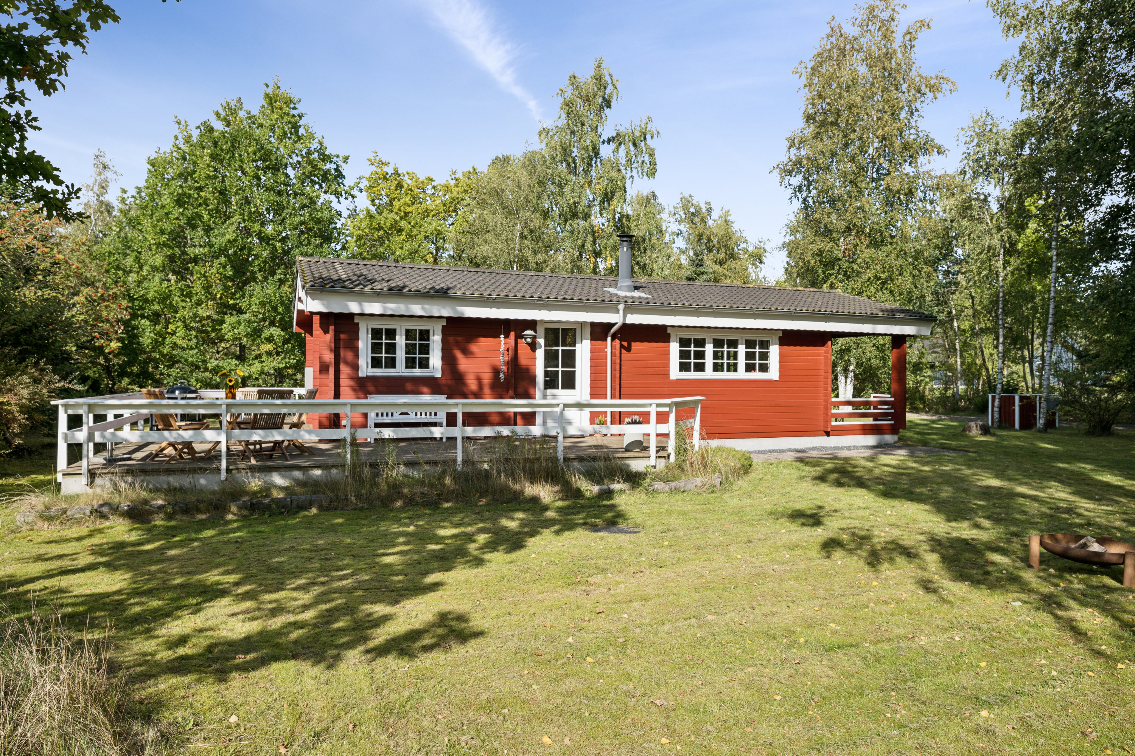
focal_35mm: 23
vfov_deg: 55.1
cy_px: 378
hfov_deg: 76.1
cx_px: 568
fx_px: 725
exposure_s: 1/500
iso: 200
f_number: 8
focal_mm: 23
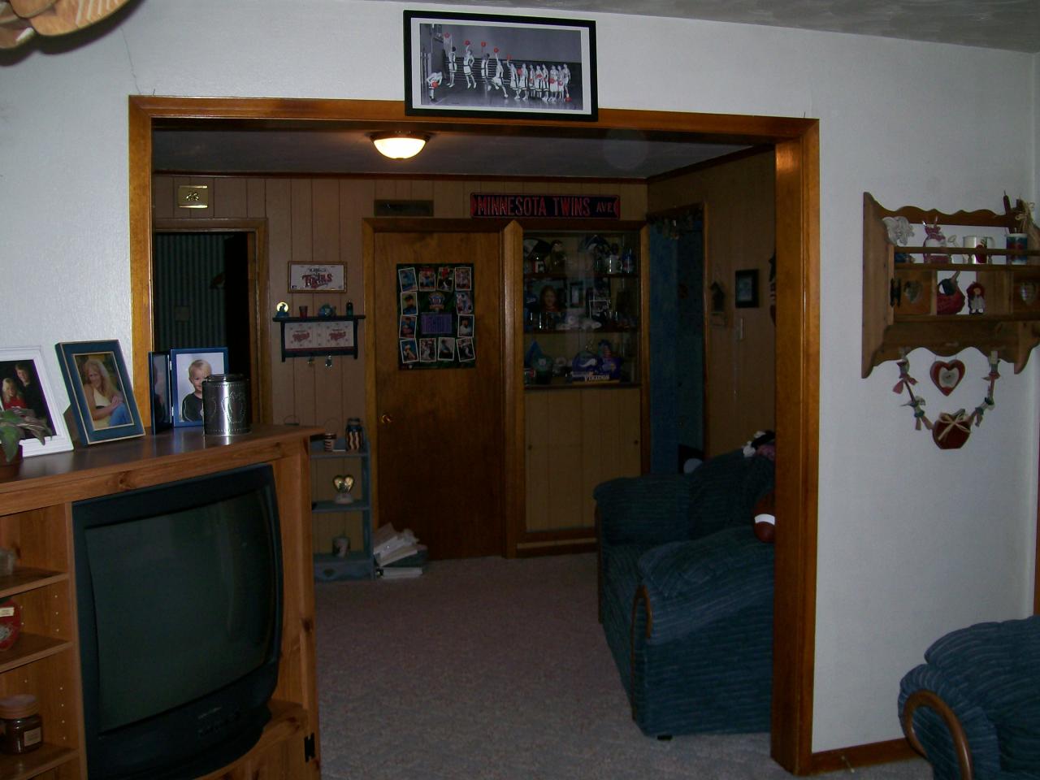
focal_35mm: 36
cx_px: 520
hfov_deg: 51.4
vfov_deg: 39.7
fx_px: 1082
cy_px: 390
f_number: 2.7
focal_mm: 6
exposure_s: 1/64
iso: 80
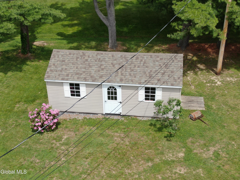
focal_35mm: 46
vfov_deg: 31.5
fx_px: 319
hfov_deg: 41.2
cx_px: 120
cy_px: 90
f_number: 3.7
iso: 100
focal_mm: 8.06
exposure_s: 1/500
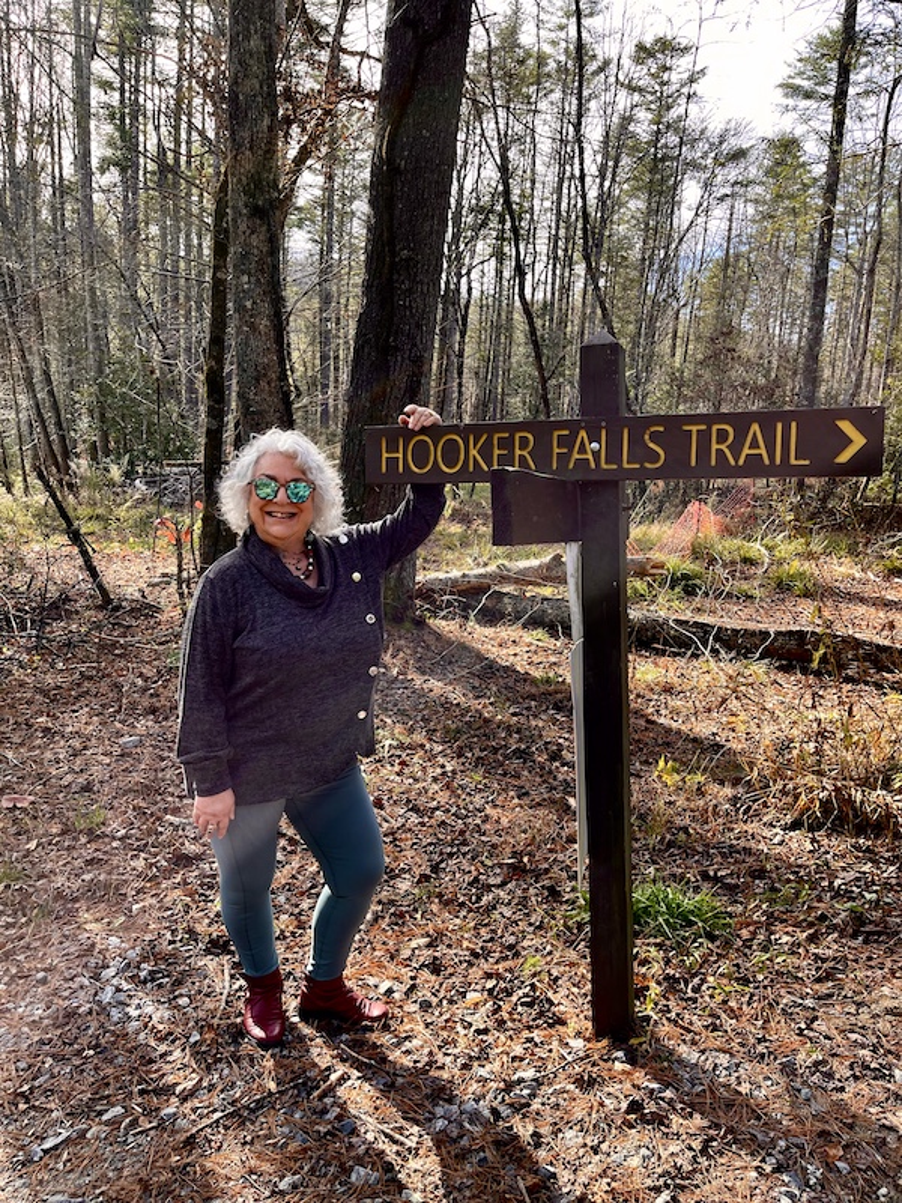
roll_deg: -2.7
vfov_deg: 69.4
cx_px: 451
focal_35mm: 25
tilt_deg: -8.3
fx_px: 869
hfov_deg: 54.9
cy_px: 602
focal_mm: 5.1
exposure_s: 1/289
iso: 32
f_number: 1.6
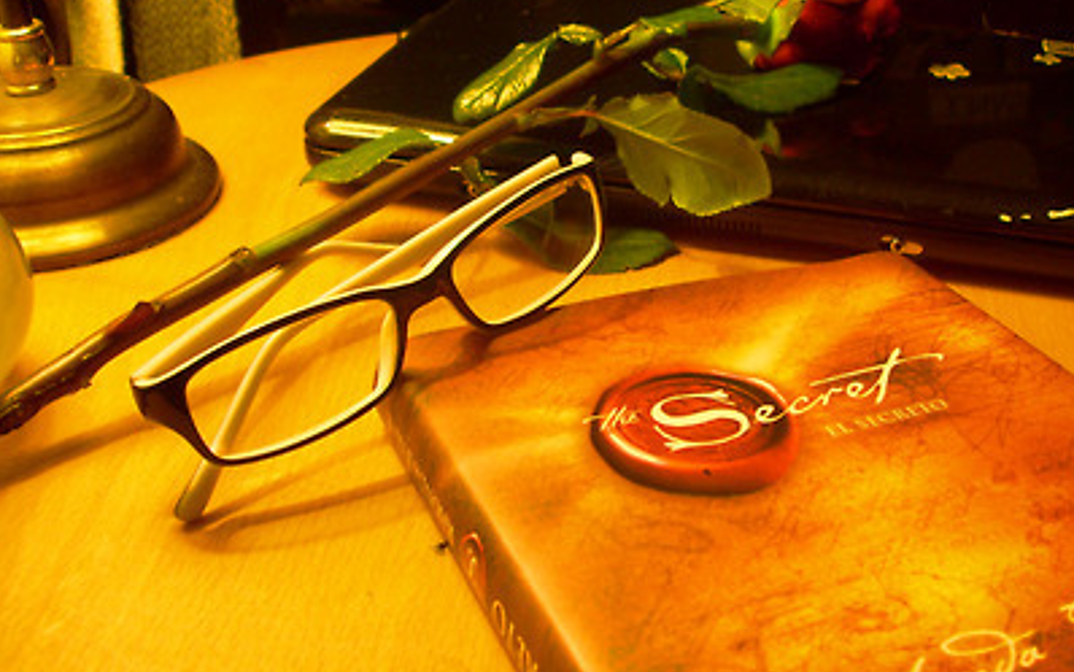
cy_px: 294
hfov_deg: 41.6
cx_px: 653
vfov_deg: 26.9
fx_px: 1405
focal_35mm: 48
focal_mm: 6
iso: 80
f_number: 2.7
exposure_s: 1/4
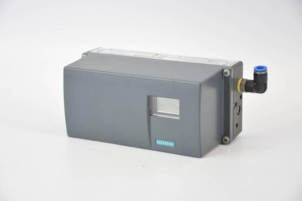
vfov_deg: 14.7
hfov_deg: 21.9
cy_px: 100
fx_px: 780
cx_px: 151
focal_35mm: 93
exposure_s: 1/25
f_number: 5
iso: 100
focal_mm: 62
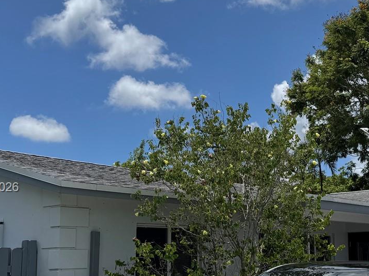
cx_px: 272
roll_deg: -0.5
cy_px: 188
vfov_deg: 26.8
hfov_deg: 34.9
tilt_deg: +7.7
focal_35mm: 54
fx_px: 576
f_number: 1.78
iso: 80
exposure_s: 1/7937
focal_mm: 6.76
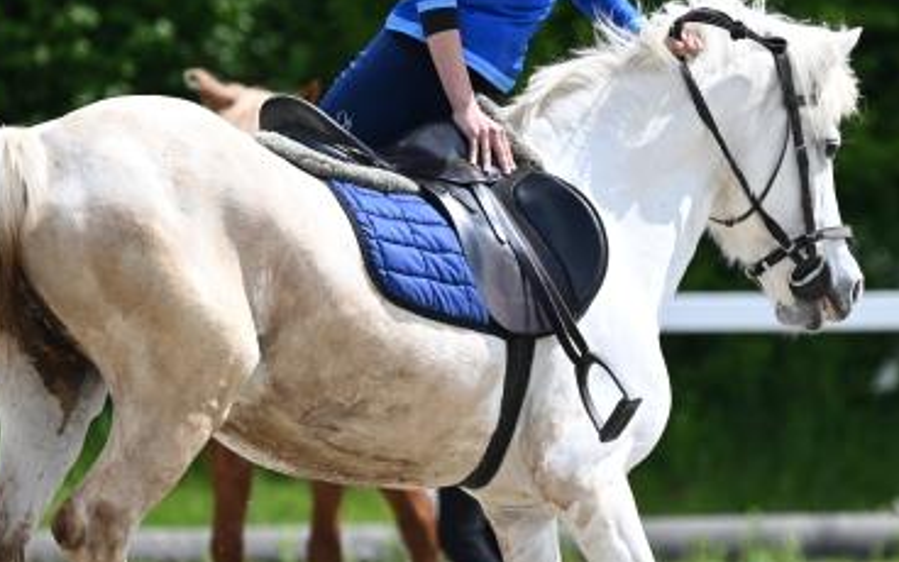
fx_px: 15729
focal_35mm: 642
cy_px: 213
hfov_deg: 3.3
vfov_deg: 2.0
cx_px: 669
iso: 250
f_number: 5.3
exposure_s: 1/1250
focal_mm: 290
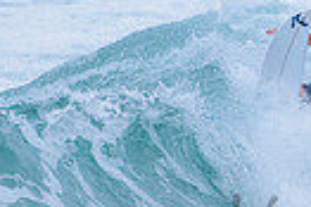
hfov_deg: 0.8
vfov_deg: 0.5
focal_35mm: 2714
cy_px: 107
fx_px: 23417
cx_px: 323
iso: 2200
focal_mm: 500
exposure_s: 1/2000
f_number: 5.6
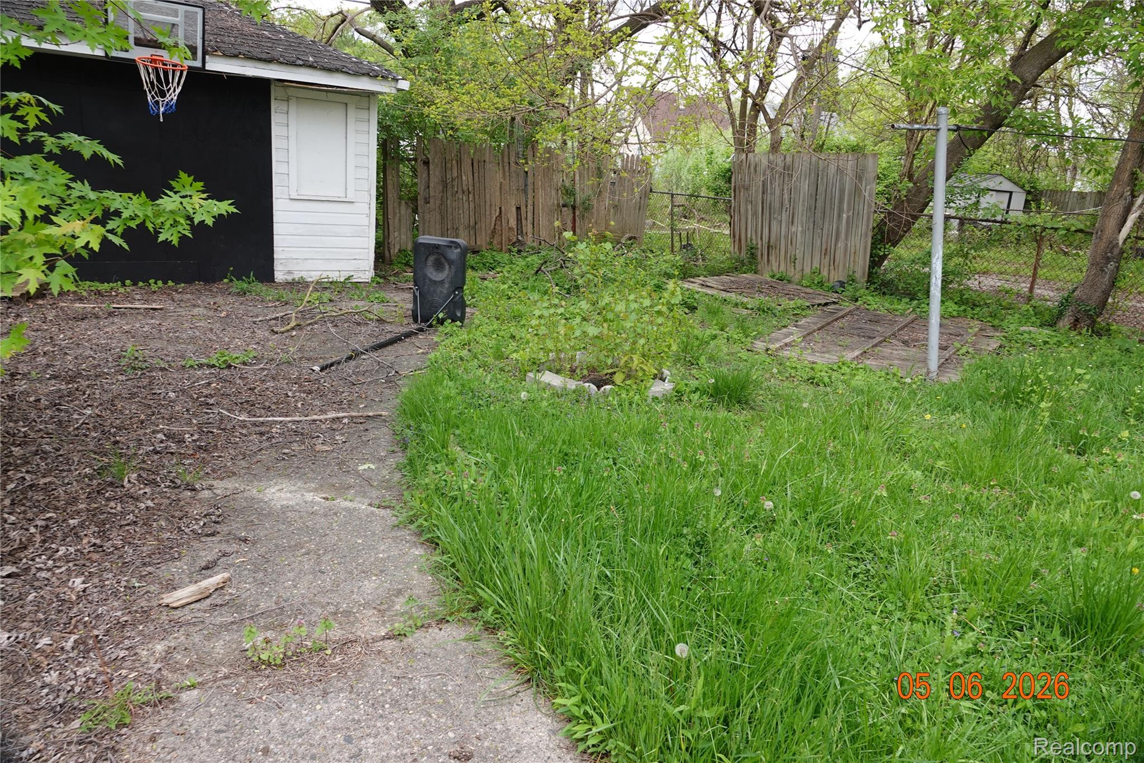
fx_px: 763
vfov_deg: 53.1
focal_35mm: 24
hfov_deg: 73.7
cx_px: 572
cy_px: 382
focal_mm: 8.8
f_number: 3.2
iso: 100
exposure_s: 1/250
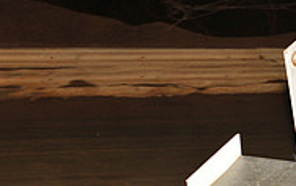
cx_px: 329
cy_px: 96
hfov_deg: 8.3
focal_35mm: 251
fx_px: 2027
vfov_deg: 5.2
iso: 800
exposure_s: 1/250
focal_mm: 80
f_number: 7.1
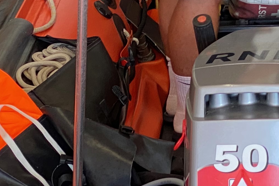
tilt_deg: -14.2
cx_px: 485
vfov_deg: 6.3
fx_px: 1674
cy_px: -106
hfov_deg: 9.1
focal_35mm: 216
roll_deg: +0.9
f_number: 2
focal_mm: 6
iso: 64
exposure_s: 1/100
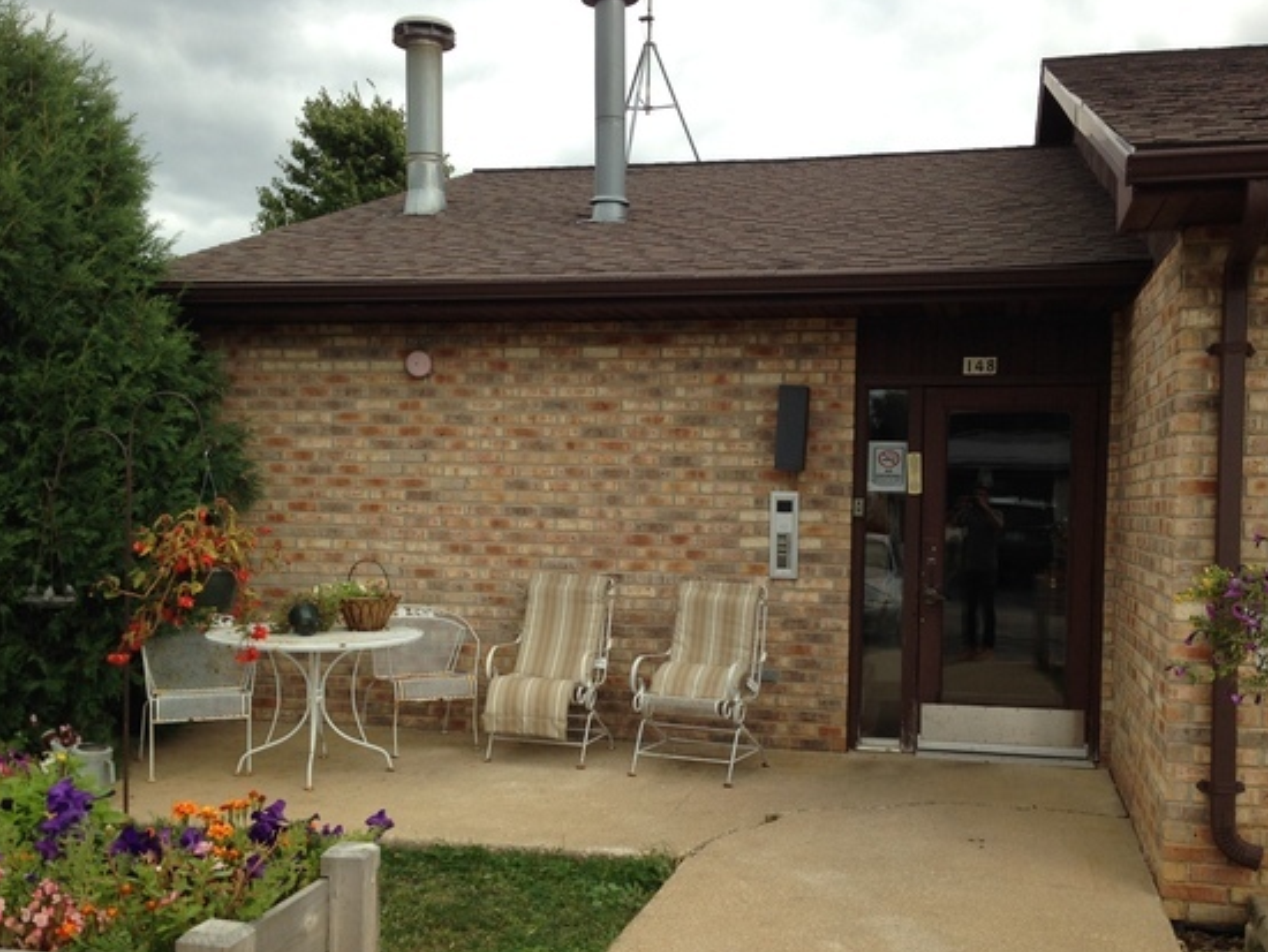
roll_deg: -0.9
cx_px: 656
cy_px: 565
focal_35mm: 40
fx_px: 1466
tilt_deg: -1.8
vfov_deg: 35.9
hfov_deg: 46.8
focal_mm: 4.12
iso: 50
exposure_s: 1/347
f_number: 2.4
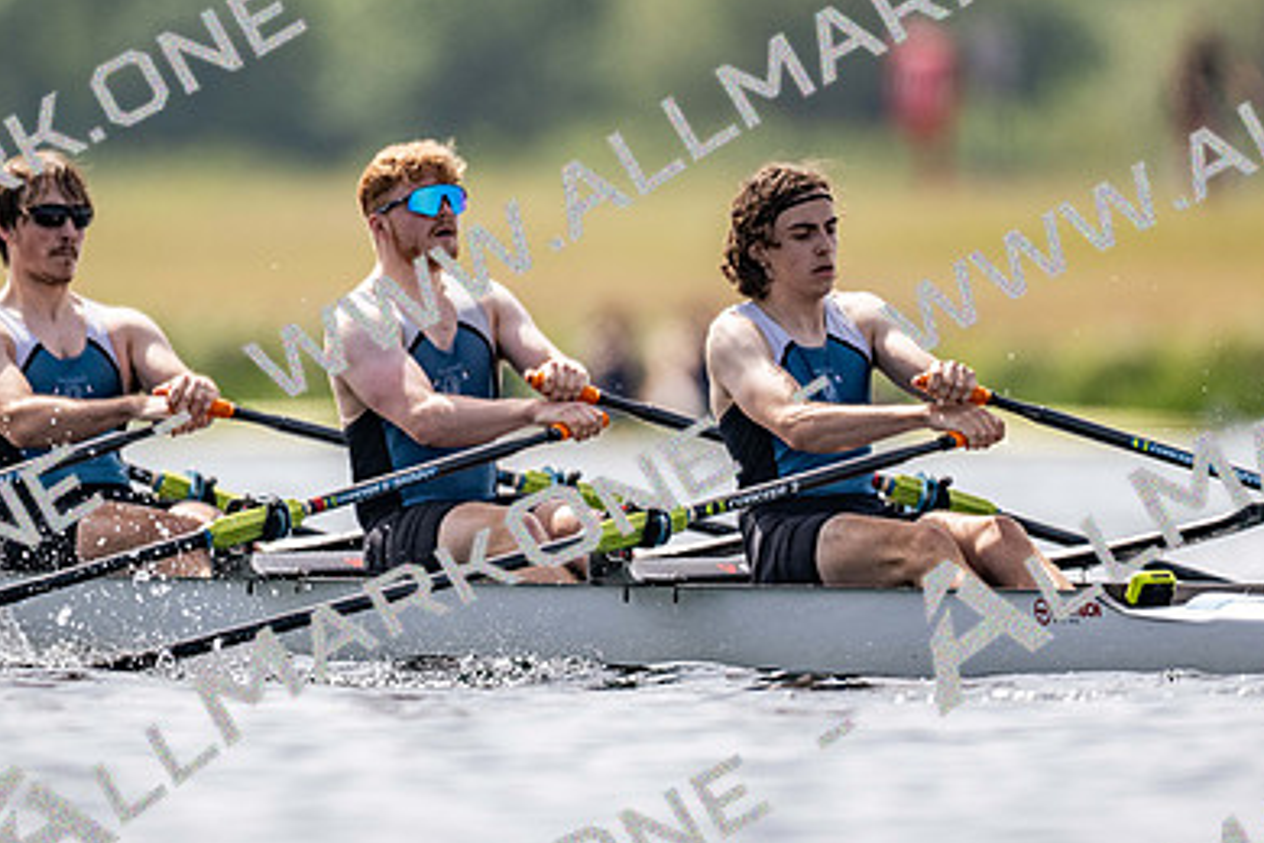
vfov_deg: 1.5
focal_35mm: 892
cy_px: 407
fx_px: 31317
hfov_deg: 2.3
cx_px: 645
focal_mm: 600
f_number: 4
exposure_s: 1/2500
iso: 160
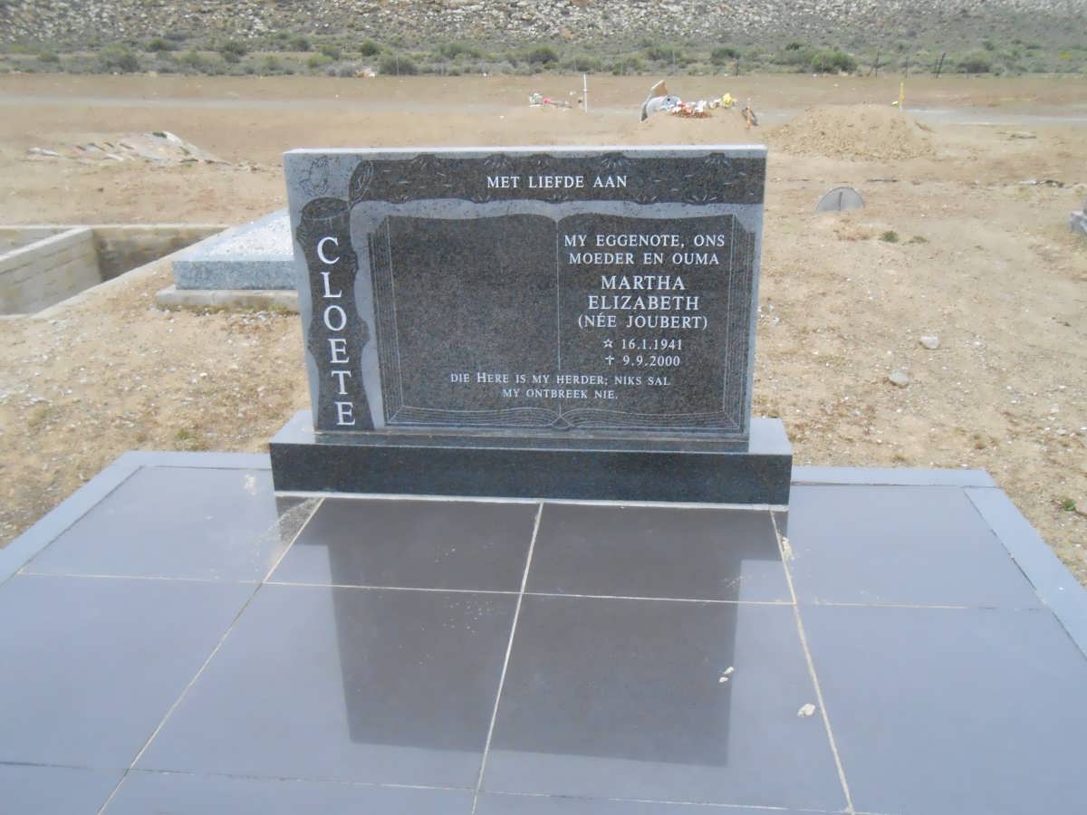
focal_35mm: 30
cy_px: 408
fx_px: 942
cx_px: 544
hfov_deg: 60.0
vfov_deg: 46.8
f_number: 3.8
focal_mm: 5.3
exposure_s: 1/160
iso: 400
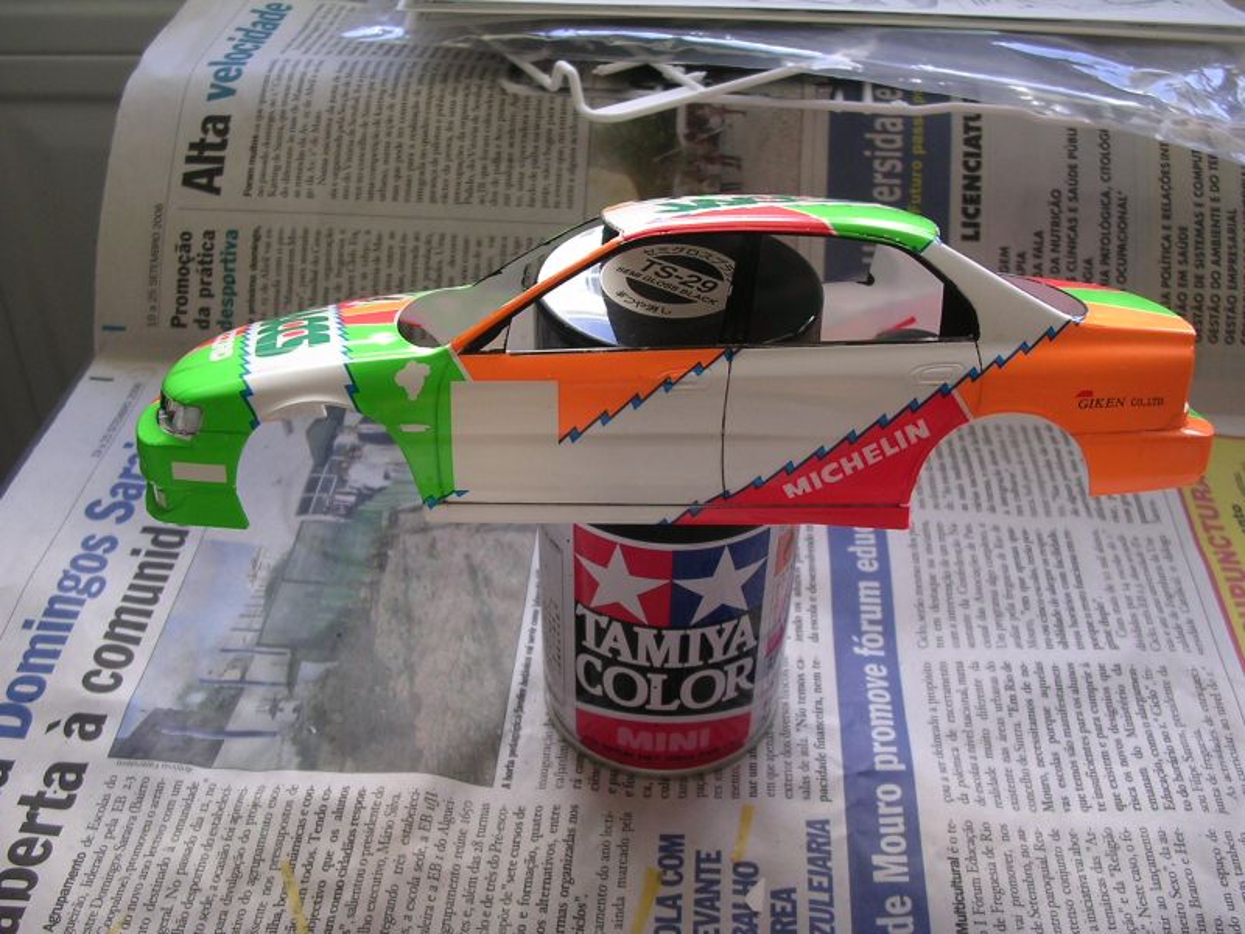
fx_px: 1367
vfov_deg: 37.7
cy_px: 467
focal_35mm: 38
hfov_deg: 49.0
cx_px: 622
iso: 100
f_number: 2.8
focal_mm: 5.8
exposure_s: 1/46.3
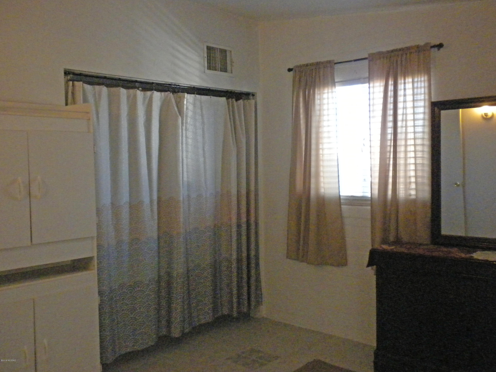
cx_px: 248
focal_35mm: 37
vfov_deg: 38.7
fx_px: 530
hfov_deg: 50.1
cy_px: 186
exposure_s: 1/168
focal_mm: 6.6
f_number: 3.5
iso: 800
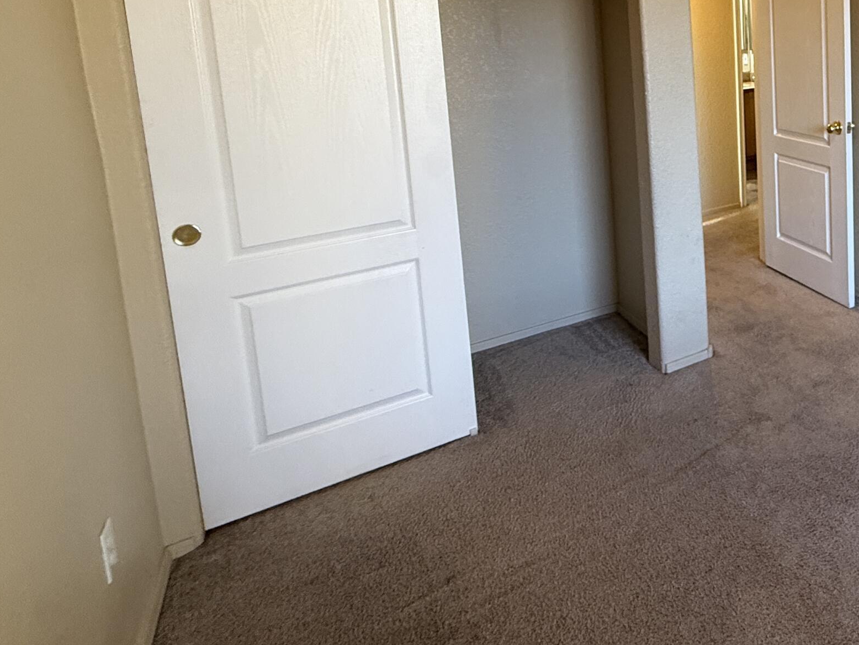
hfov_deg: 56.6
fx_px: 670
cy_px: 103
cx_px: 770
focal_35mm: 27
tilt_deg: -6.6
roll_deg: +1.8
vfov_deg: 47.7
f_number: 2.2
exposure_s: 1/71
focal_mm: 2.22
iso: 400
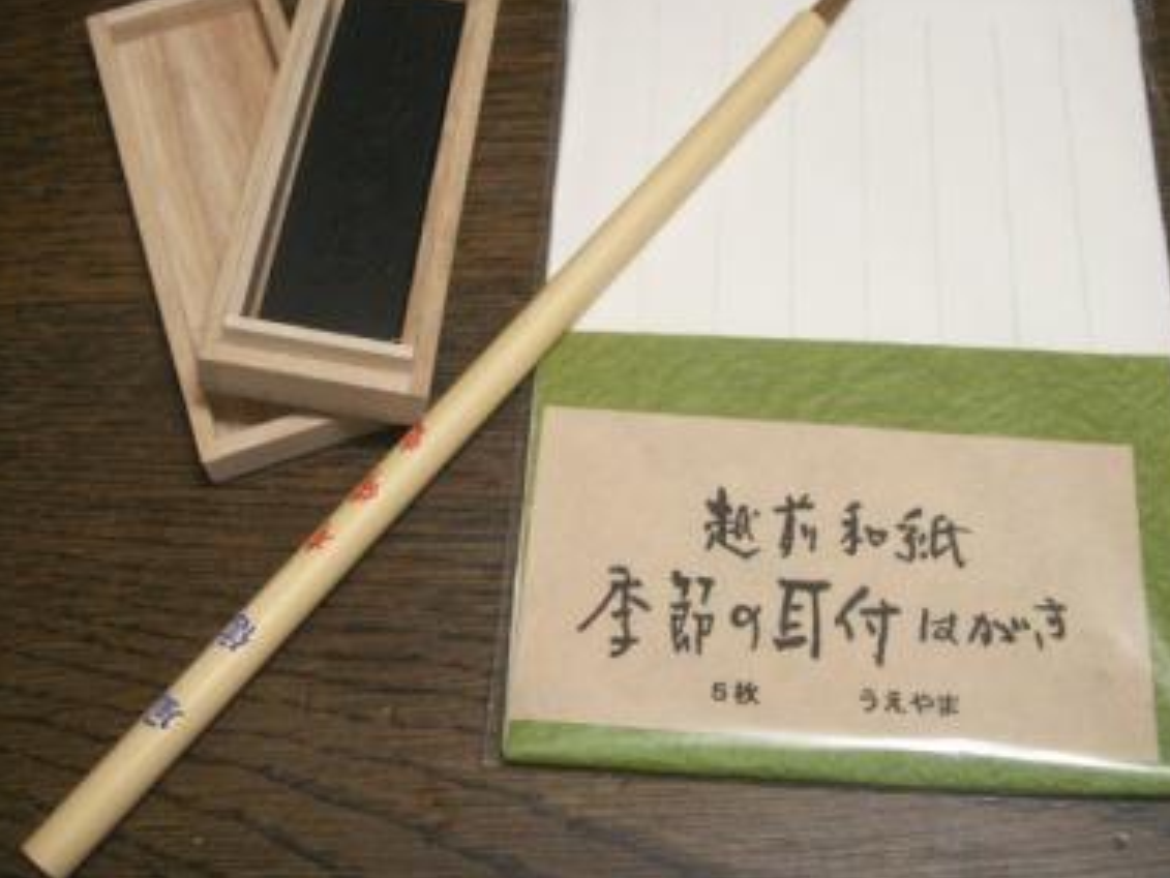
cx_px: 661
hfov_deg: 42.8
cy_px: 360
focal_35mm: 44
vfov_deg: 32.8
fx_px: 1488
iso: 160
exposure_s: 1/10
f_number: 3.5
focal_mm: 7.7
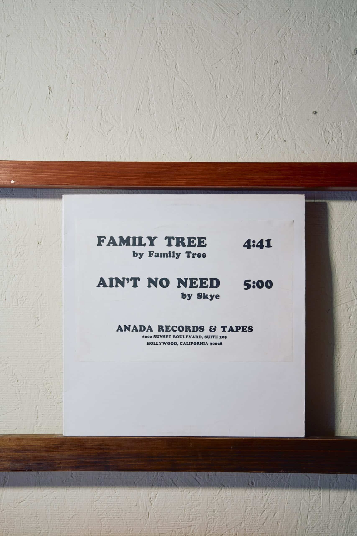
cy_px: 268
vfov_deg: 51.9
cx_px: 178
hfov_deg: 35.9
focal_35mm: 37
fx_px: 550
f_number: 6.3
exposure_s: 1/60
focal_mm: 37
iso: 800
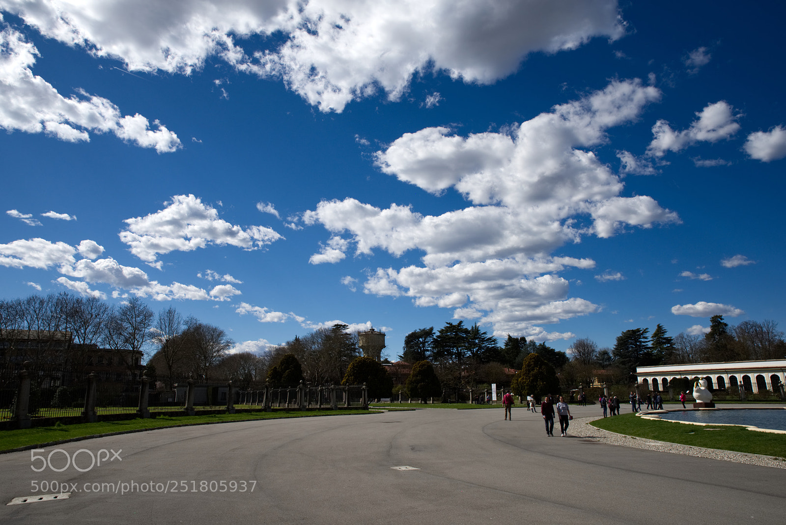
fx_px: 524
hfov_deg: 73.7
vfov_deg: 53.2
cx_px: 393
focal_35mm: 24
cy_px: 262
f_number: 8
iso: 160
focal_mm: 24
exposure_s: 1/1250
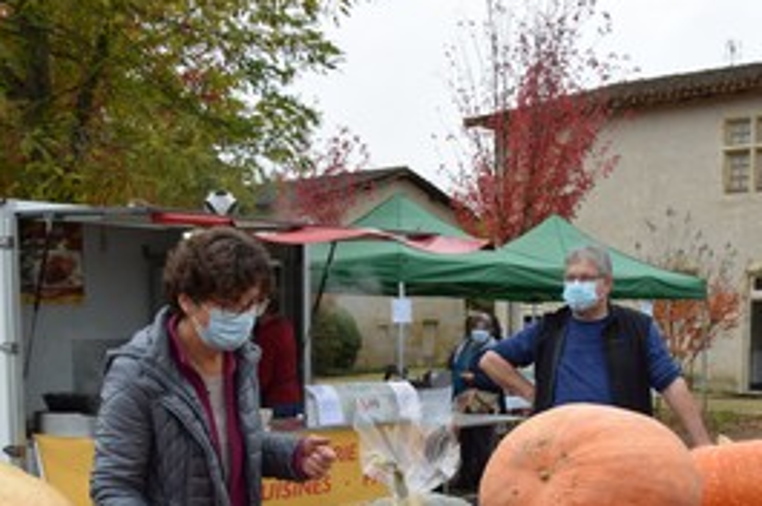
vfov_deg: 25.6
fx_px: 1078
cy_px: 450
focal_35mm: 51
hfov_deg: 38.7
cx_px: 469
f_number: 6.3
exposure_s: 1/160
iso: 400
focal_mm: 18
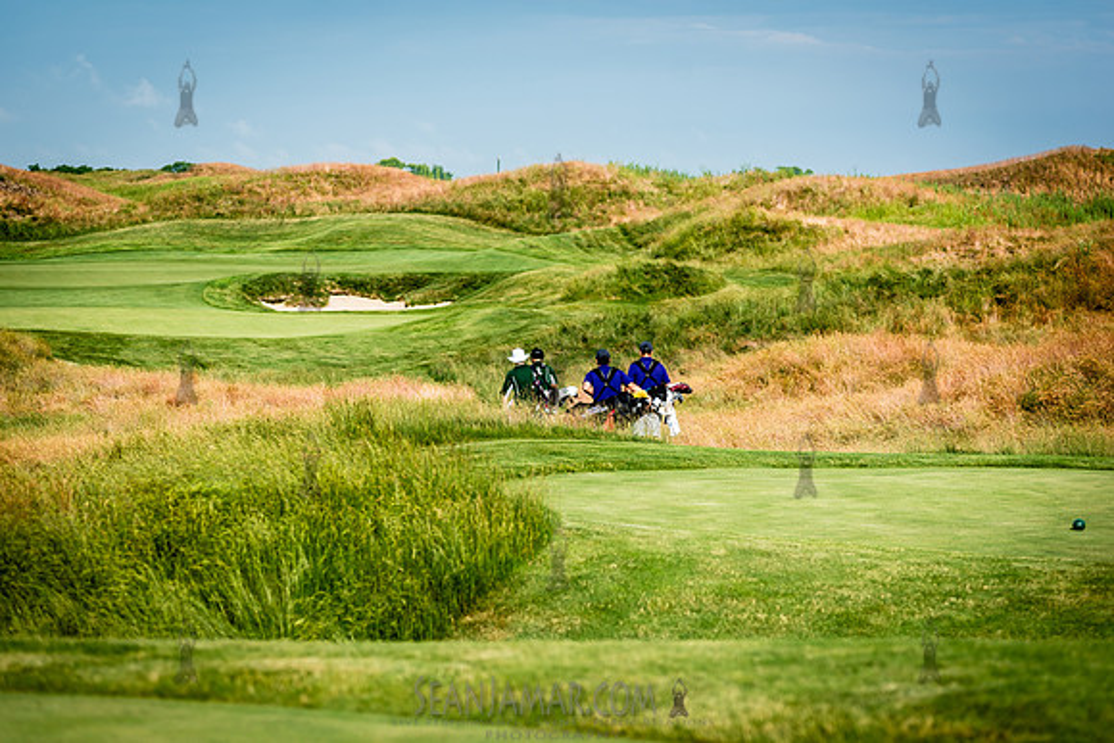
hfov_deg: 16.4
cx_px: 557
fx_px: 3869
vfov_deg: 11.0
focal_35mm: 125
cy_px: 372
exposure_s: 1/1000
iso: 125
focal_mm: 125
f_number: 3.5
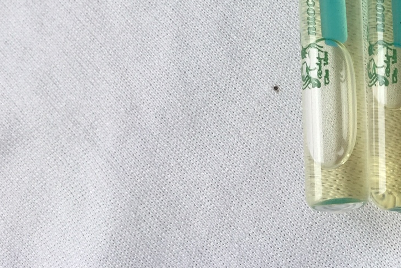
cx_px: 441
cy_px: -48
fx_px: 758
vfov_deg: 19.0
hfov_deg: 27.2
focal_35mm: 68
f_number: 2.2
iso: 32
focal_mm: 4.15
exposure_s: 1/344
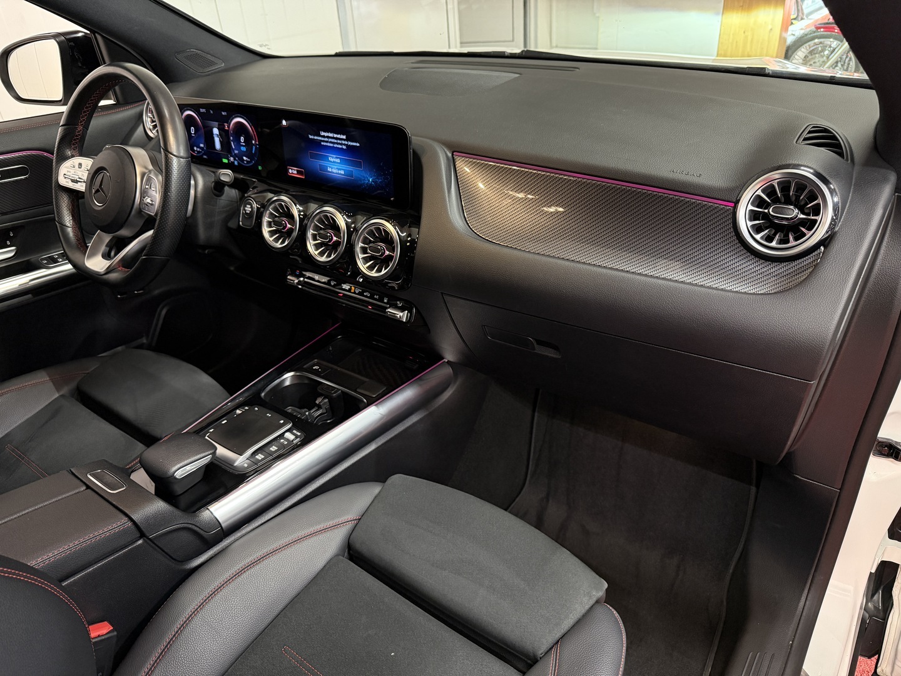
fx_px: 625
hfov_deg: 71.6
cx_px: 450
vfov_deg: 56.8
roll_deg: +4.0
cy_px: 338
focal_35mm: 24
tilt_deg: -31.1
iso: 320
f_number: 1.78
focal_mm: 6.76
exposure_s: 1/50
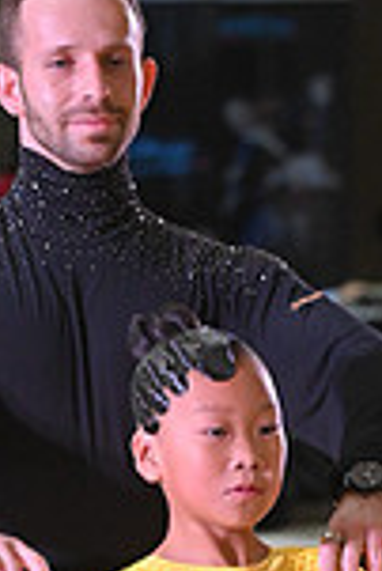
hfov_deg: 2.8
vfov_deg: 4.1
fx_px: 7908
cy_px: 908
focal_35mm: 498
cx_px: 123
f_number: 5.6
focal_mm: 130
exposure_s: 1/320
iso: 3200
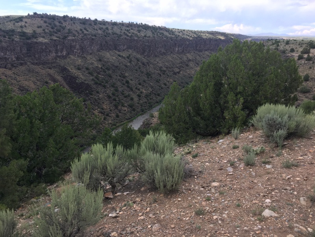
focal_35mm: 29
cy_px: 118
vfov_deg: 48.2
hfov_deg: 61.7
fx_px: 264
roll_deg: -2.4
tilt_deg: -15.7
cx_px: 158
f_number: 2.2
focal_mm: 4.15
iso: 25
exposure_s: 1/330
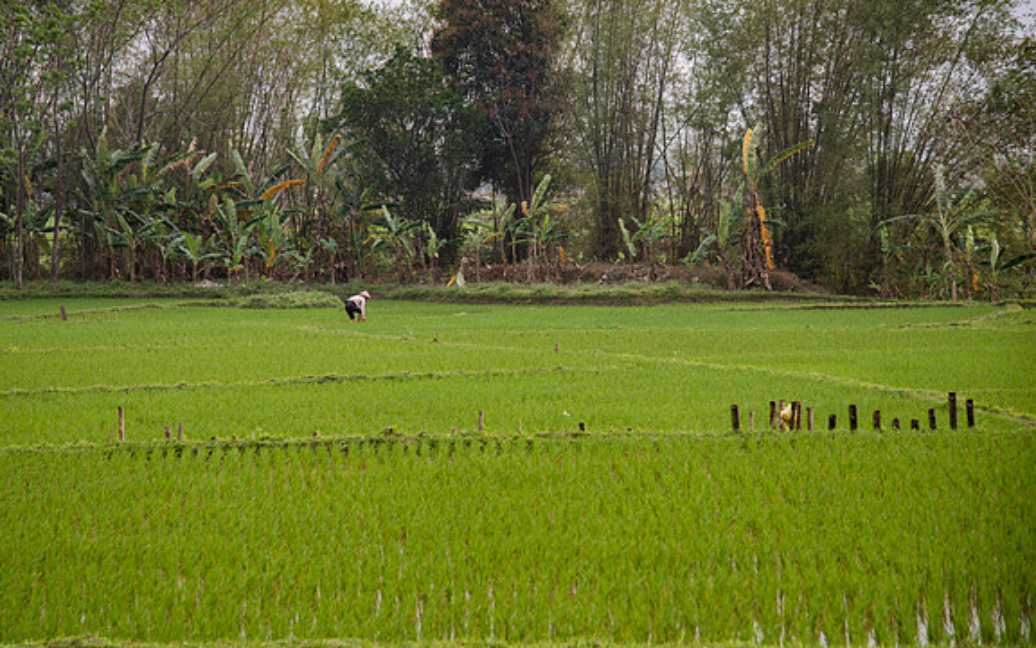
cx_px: 467
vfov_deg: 10.8
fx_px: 3416
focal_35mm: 121
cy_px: 299
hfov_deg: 17.2
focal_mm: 105
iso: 250
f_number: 4.5
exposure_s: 1/160
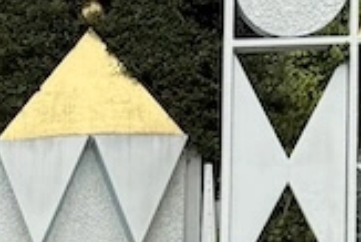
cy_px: 695
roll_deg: -0.9
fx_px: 1847
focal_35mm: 184
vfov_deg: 6.8
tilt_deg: +2.0
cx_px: -206
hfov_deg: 10.7
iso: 80
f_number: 1.78
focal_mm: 6.76
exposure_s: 1/1553
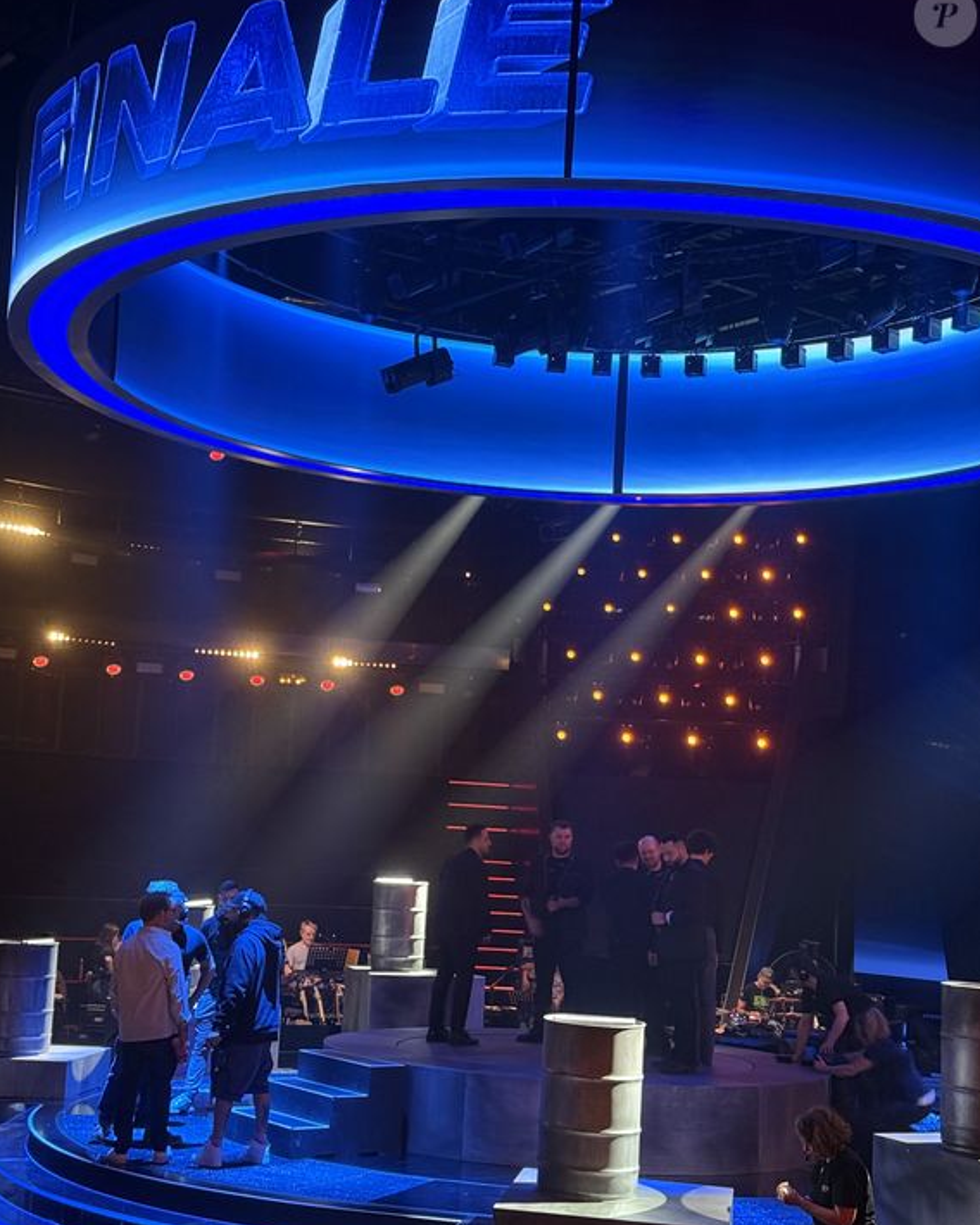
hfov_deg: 29.7
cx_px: 485
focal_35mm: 51
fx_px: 1849
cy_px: 643
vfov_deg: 36.6
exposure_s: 1/25
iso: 400
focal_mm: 6.76
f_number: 1.78
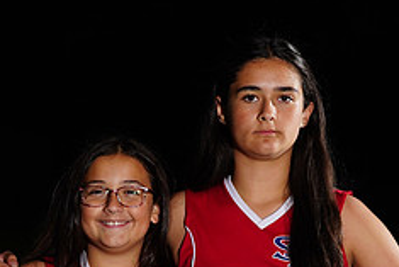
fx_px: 3227
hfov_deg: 7.1
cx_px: 200
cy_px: 292
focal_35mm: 291
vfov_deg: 4.7
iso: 400
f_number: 9
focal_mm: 118
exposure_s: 1/125
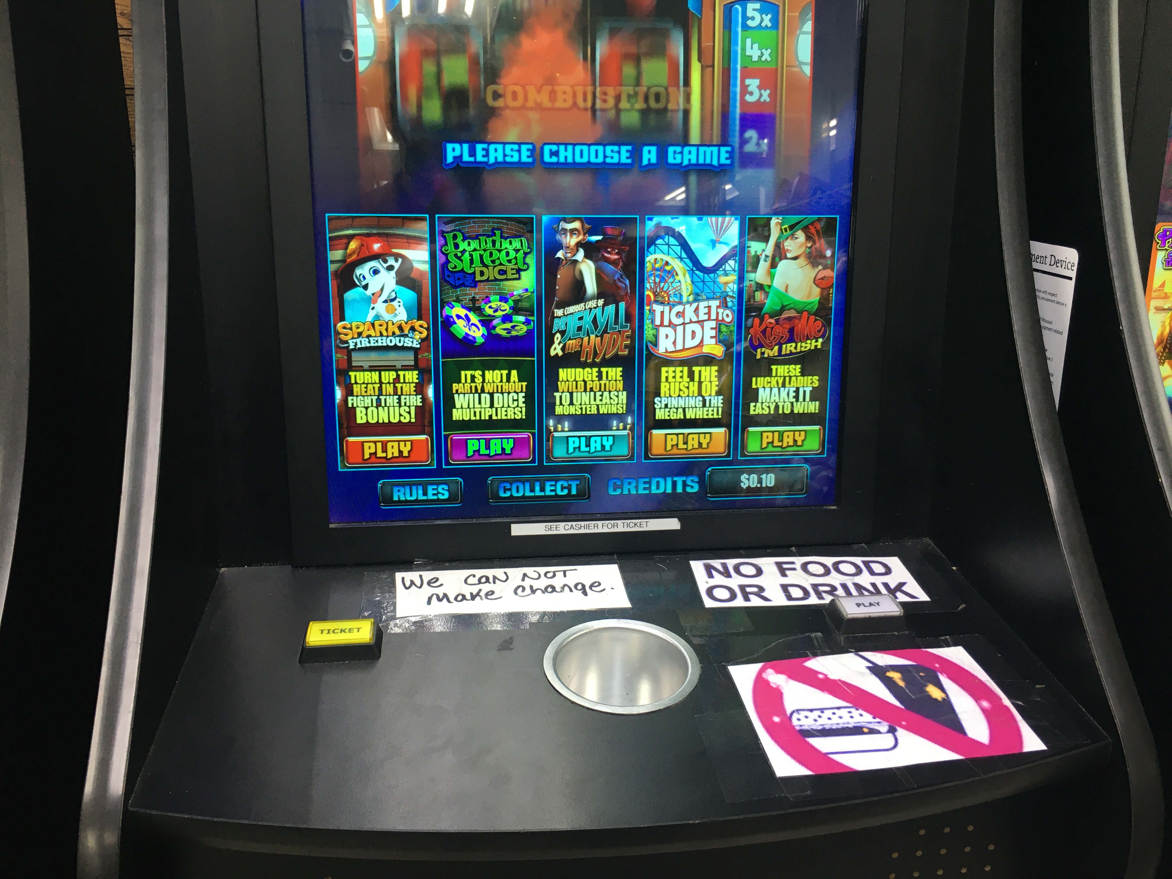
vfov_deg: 48.2
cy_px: 440
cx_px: 586
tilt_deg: -18.2
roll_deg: +0.4
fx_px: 982
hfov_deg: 61.7
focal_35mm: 29
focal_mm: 4.15
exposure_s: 1/30
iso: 50
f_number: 2.2
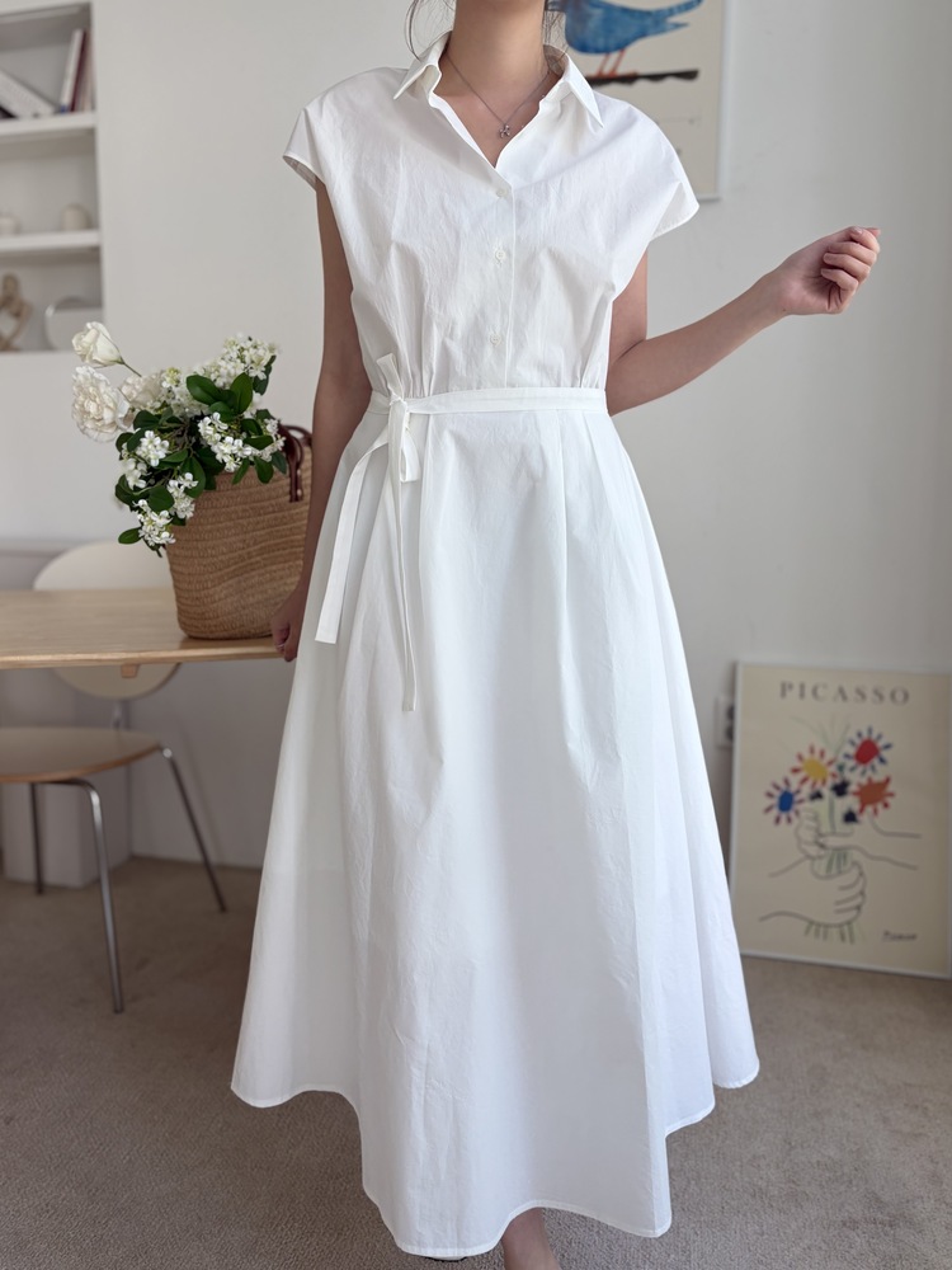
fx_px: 953
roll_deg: -0.5
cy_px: 635
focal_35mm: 26
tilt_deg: -6.0
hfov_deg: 53.1
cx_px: 476
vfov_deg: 67.3
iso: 80
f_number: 1.6
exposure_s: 1/122
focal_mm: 5.96
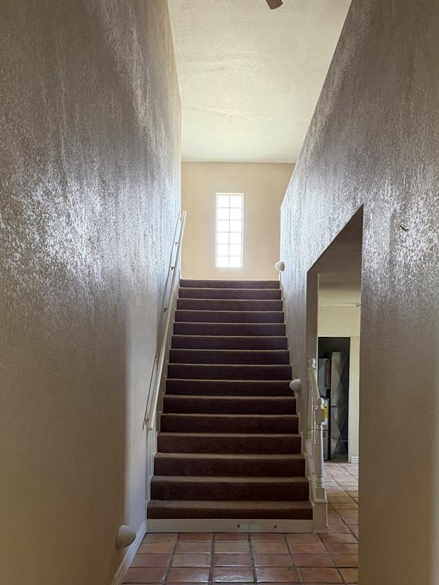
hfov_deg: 40.7
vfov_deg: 51.7
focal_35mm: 35
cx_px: 238
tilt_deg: -1.9
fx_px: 592
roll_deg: +0.0
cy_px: 387
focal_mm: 6.76
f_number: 1.78
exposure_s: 1/60
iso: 500
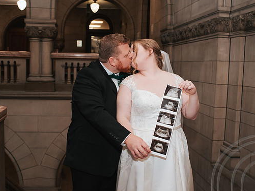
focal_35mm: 43
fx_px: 317
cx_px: 121
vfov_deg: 33.6
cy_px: 97
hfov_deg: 43.8
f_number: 3.5
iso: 1000
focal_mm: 35
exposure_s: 1/200
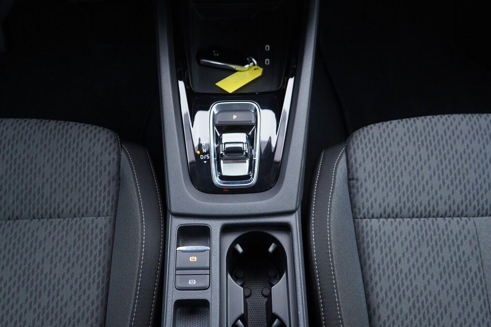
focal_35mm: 36
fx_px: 491
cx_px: 246
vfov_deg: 36.9
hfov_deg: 53.1
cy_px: 164
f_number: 2.8
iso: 400
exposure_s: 1/40
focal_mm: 24
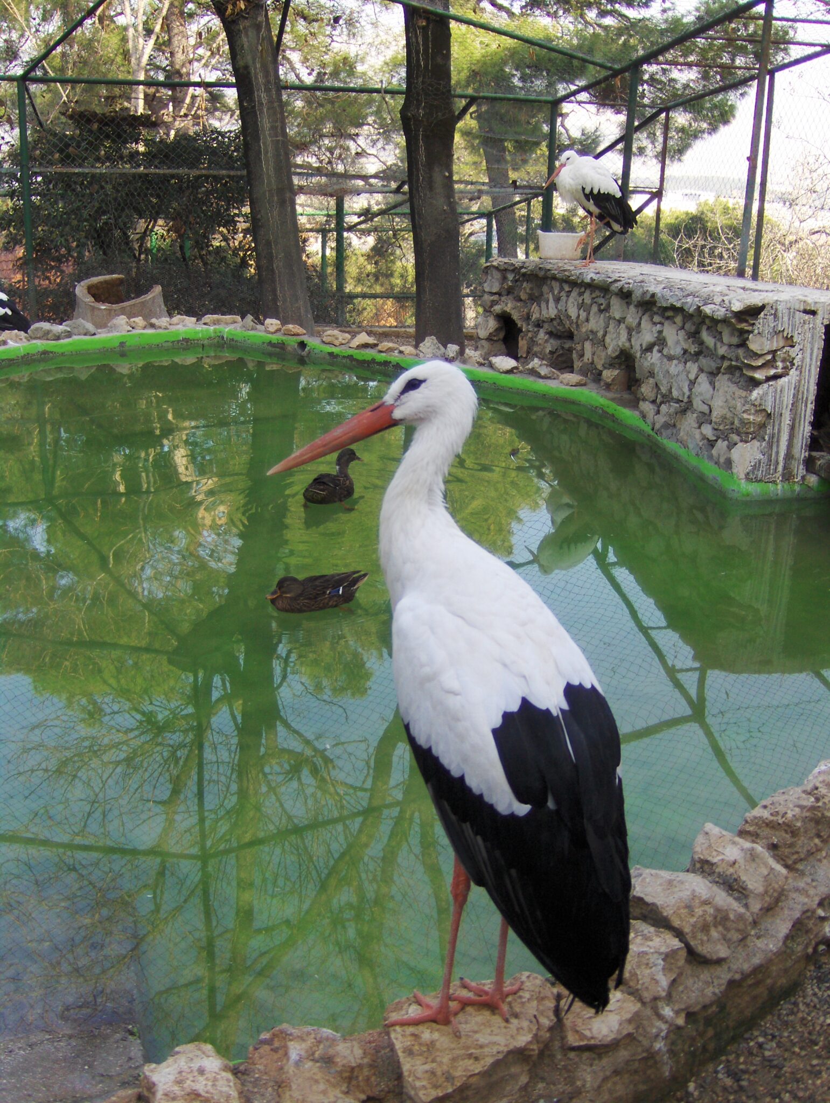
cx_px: 415
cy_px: 552
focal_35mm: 35
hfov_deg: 40.8
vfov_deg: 52.6
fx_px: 1117
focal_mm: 7.5
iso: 100
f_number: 2.8
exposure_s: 1/292
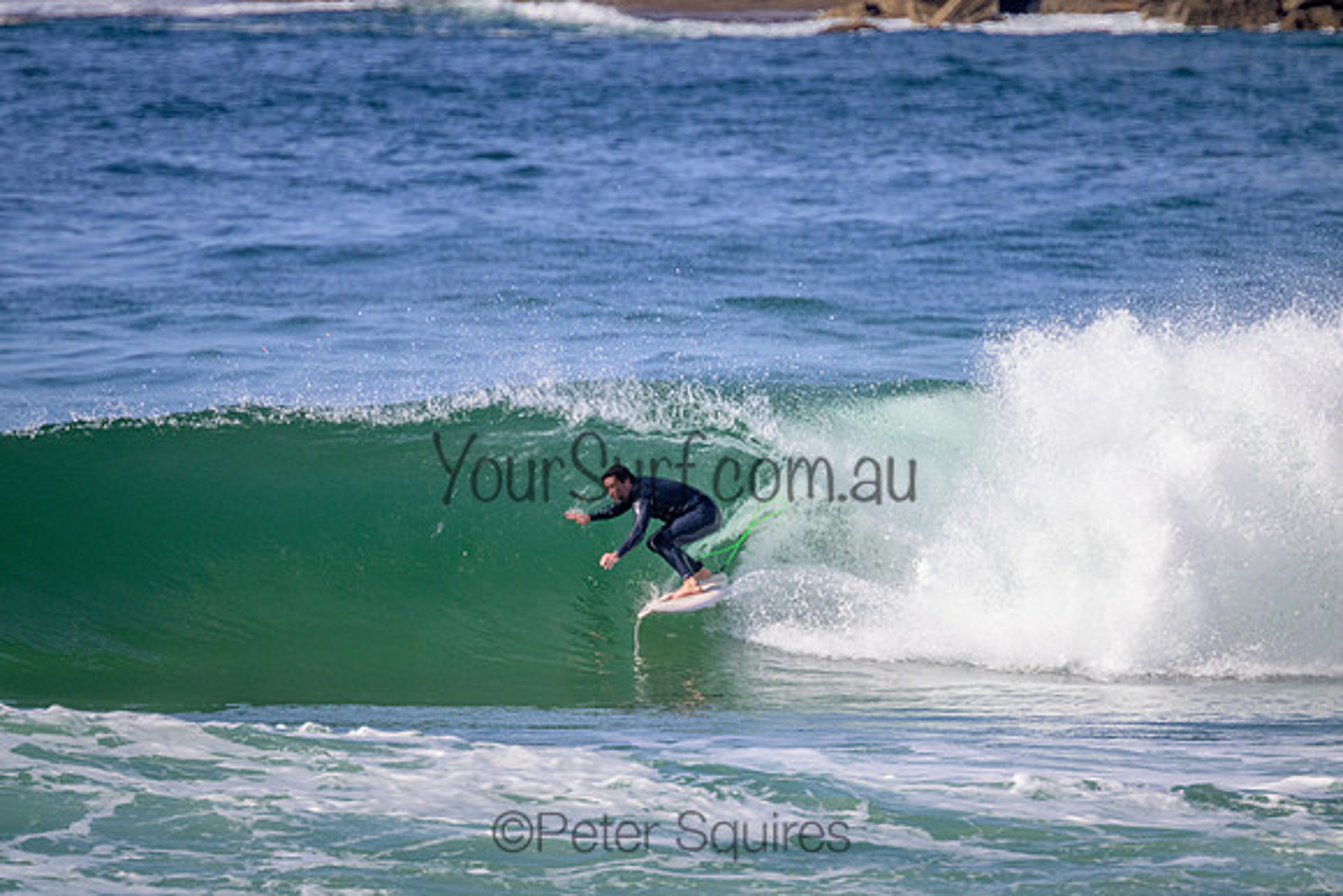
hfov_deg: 2.6
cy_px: 448
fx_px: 29850
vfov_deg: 1.7
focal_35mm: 800
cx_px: 672
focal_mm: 800
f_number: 11
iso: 1400
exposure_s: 1/2000
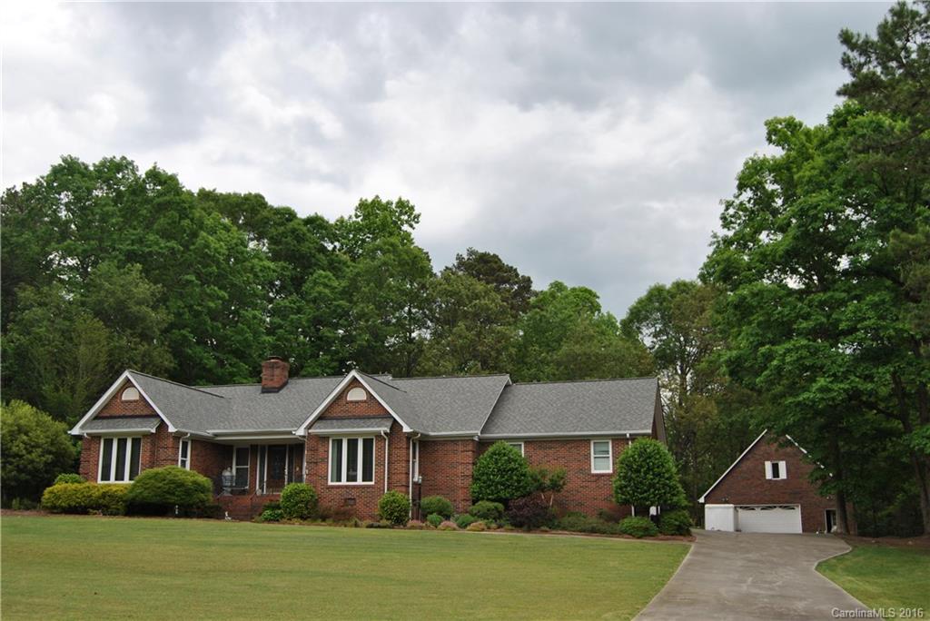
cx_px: 465
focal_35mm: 36
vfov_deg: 36.9
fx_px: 930
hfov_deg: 53.1
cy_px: 310
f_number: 6.3
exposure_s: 1/200
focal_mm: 24
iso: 100
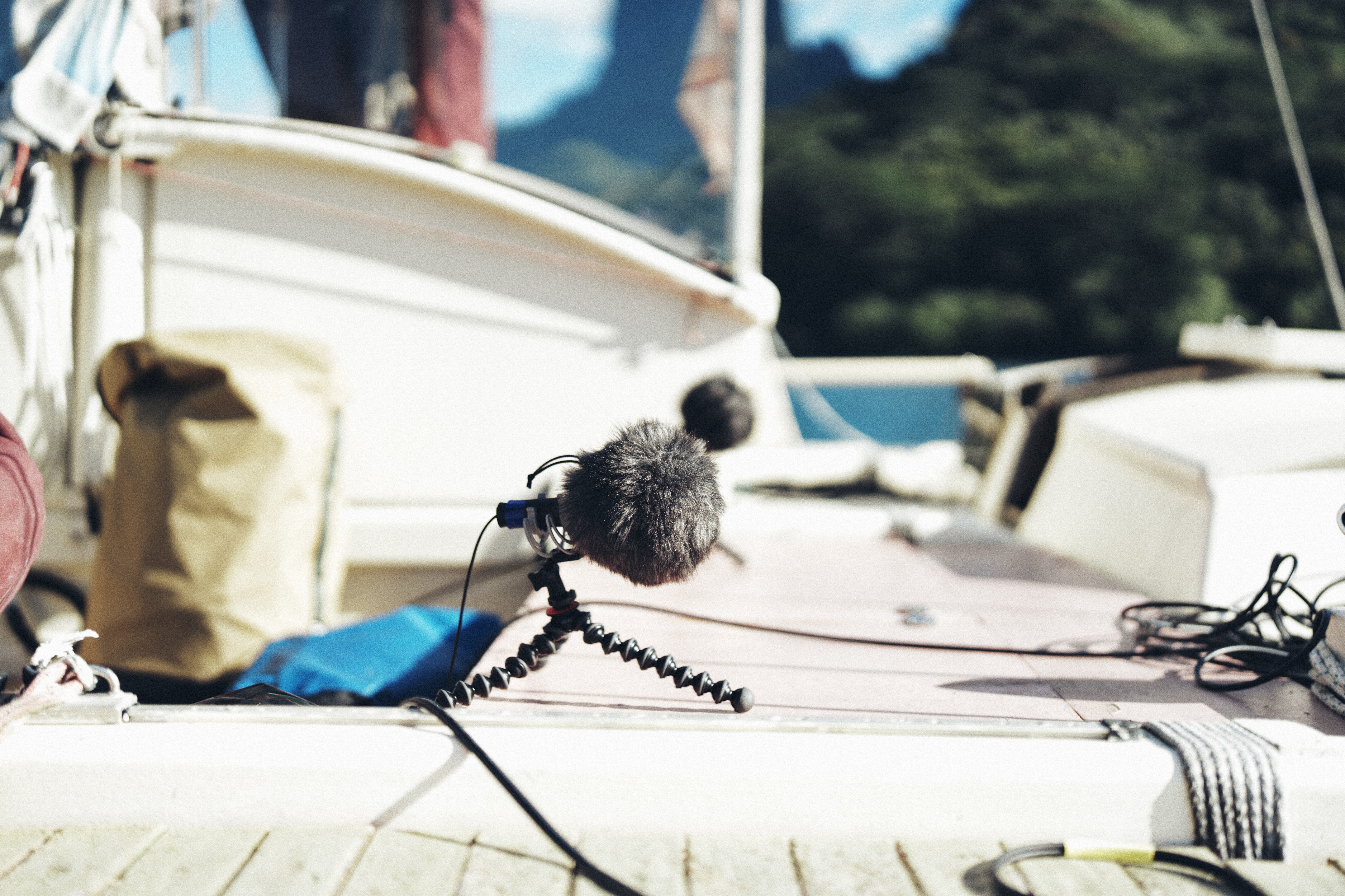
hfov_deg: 39.6
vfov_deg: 27.0
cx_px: 672
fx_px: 1868
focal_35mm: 50
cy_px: 448
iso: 100
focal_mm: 50
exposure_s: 1/4000
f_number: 1.4
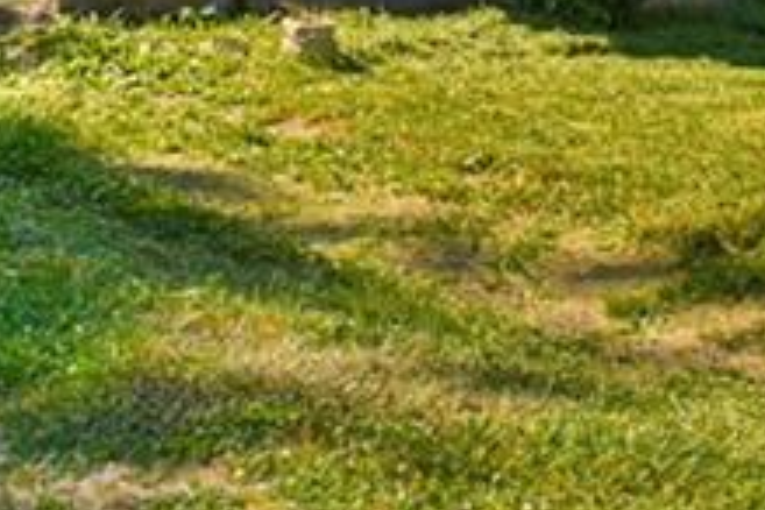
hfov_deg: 17.7
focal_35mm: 112
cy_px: -225
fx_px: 2380
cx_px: 803
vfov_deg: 11.8
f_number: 11
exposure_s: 1/500
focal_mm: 24
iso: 1600
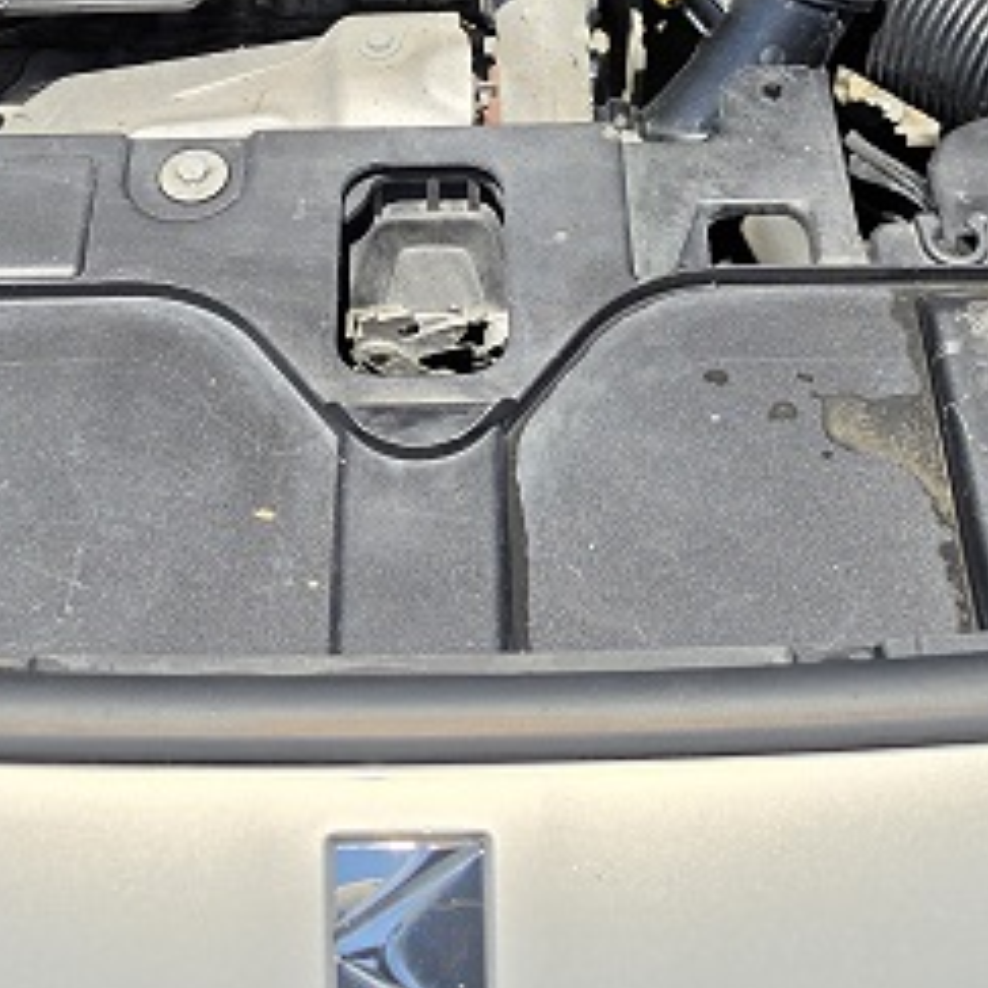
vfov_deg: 24.7
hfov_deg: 25.7
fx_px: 2164
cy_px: 28
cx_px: 403
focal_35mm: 67
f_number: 1.4
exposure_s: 1/7939
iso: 64
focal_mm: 6.5
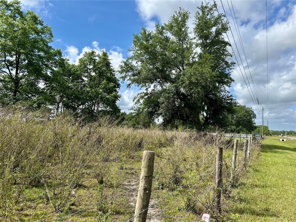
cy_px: 111
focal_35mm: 26
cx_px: 148
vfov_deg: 53.1
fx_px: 222
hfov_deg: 67.3
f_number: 1.5
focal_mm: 5.7
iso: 50
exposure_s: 1/3571
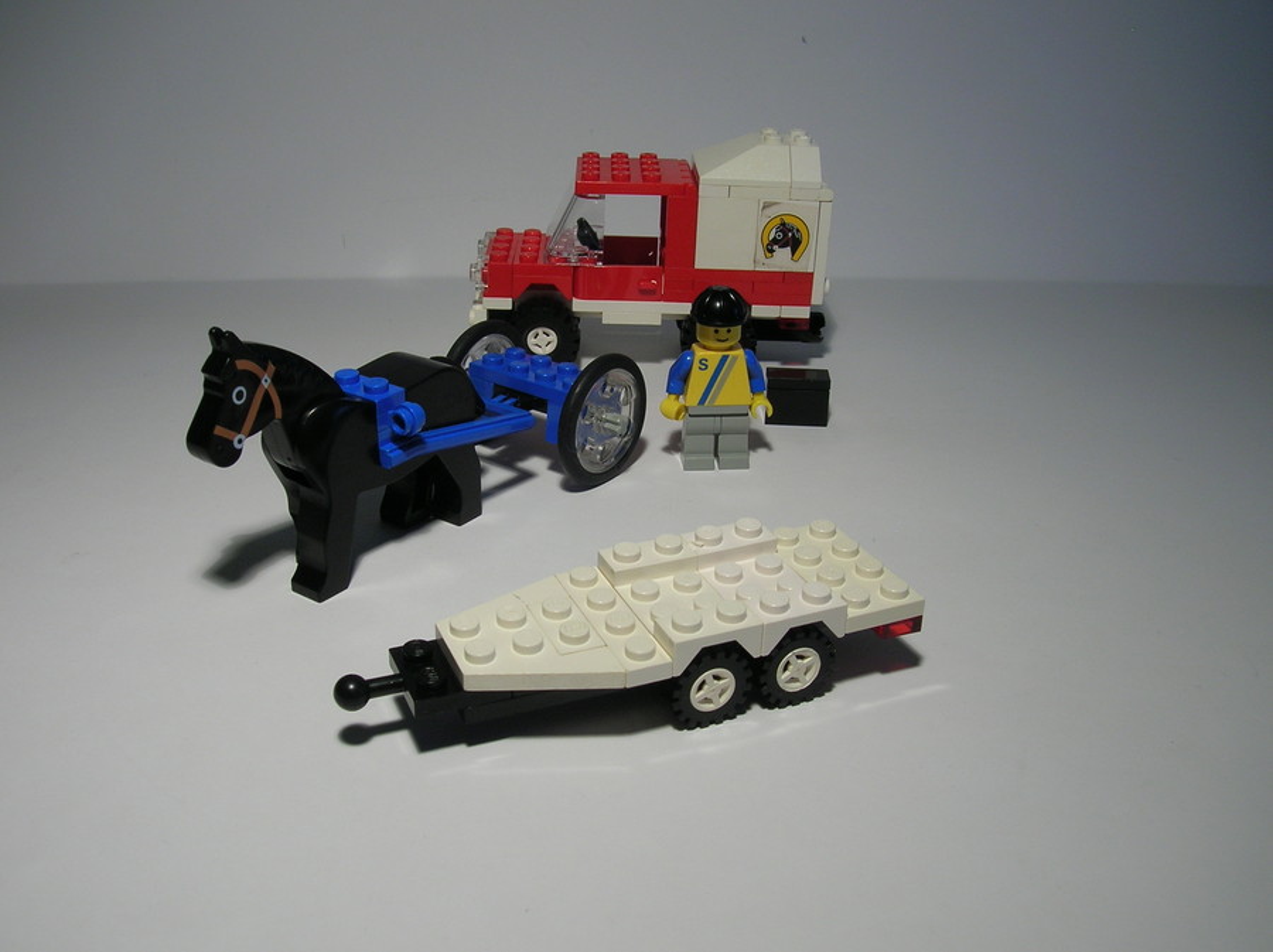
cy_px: 476
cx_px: 636
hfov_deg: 54.0
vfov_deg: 41.7
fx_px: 1249
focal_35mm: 34
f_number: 4.9
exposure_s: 1/20.4
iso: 50
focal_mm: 5.7
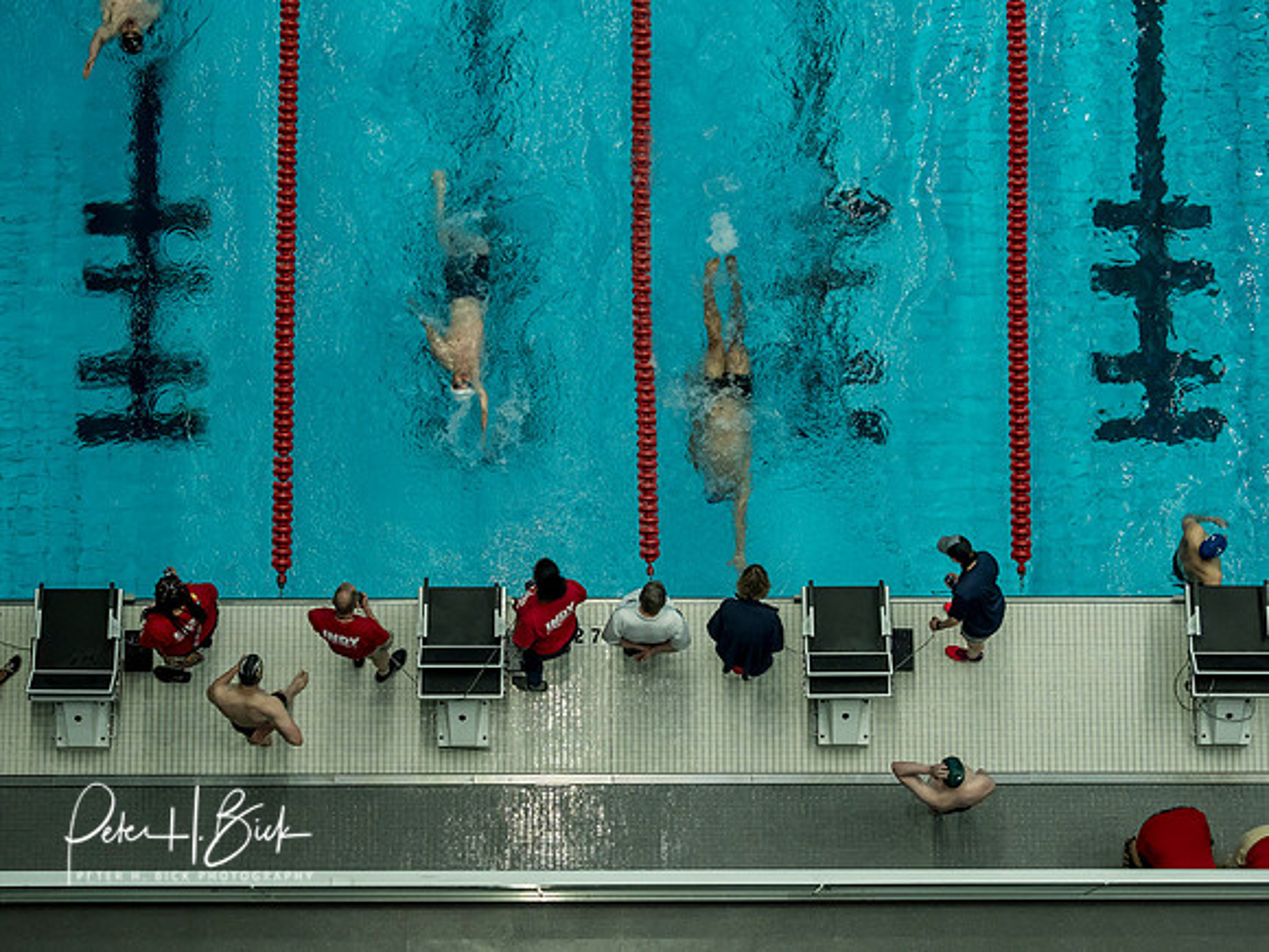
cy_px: 476
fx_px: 3299
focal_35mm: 90
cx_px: 634
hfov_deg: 21.8
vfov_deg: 16.4
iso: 1600
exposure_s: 1/1000
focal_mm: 45
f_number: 2.8
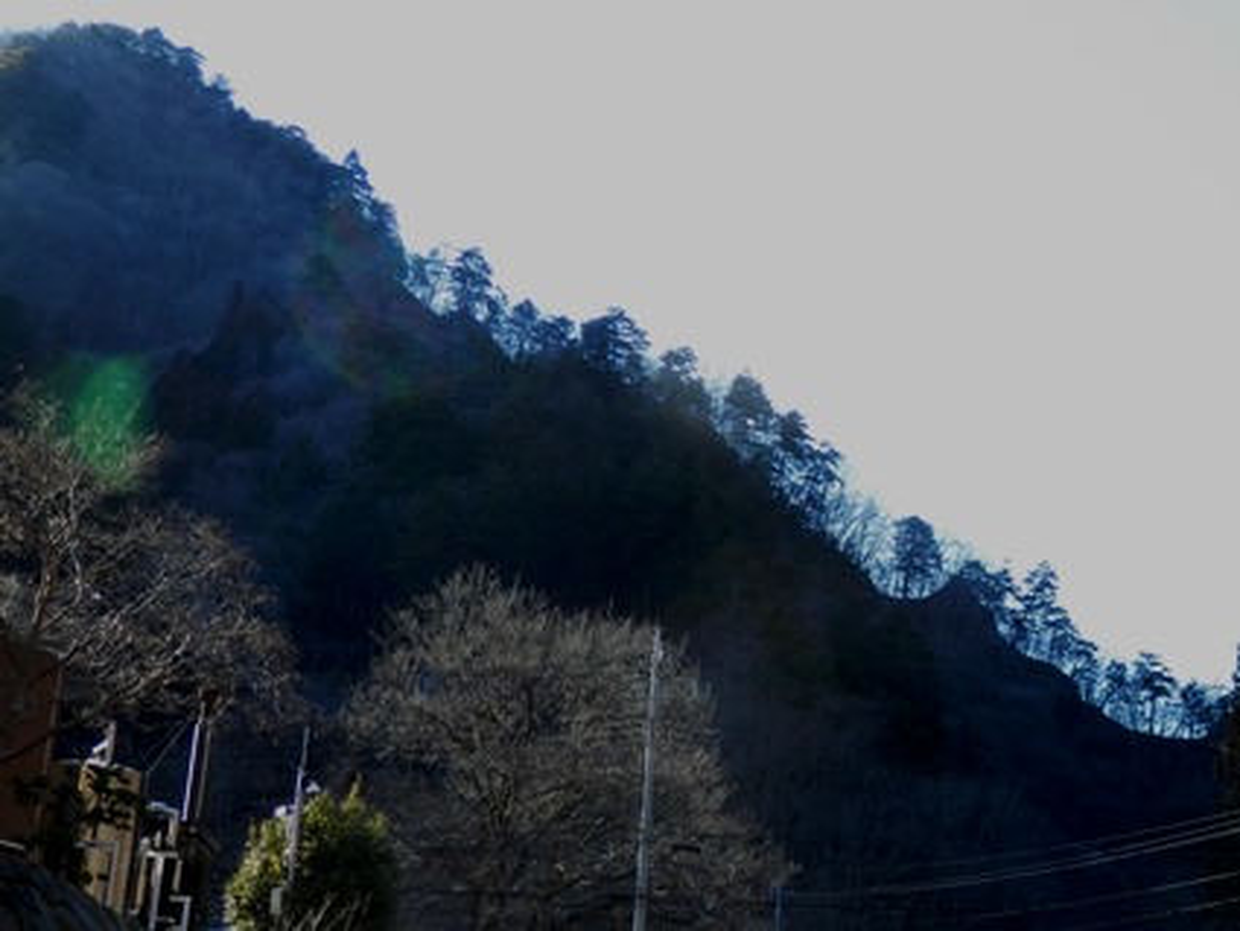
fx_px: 1433
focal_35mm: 40
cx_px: 620
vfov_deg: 36.0
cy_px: 466
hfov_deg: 46.8
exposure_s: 1/125
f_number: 3.7
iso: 80
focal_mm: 7.3
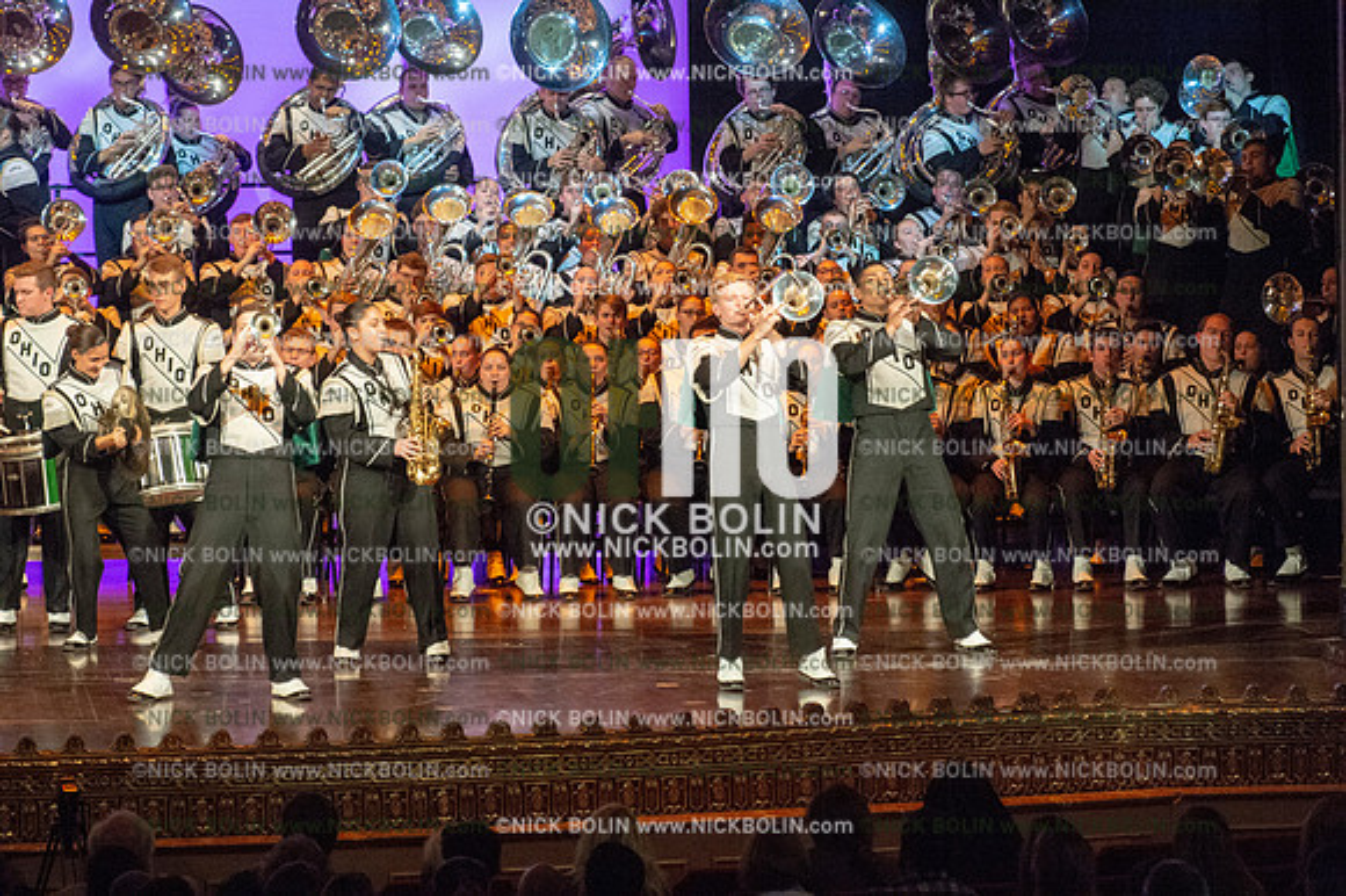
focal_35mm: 185
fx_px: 6913
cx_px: 673
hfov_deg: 11.1
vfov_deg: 7.4
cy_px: 448
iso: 8000
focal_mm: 185
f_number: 5.6
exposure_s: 1/320
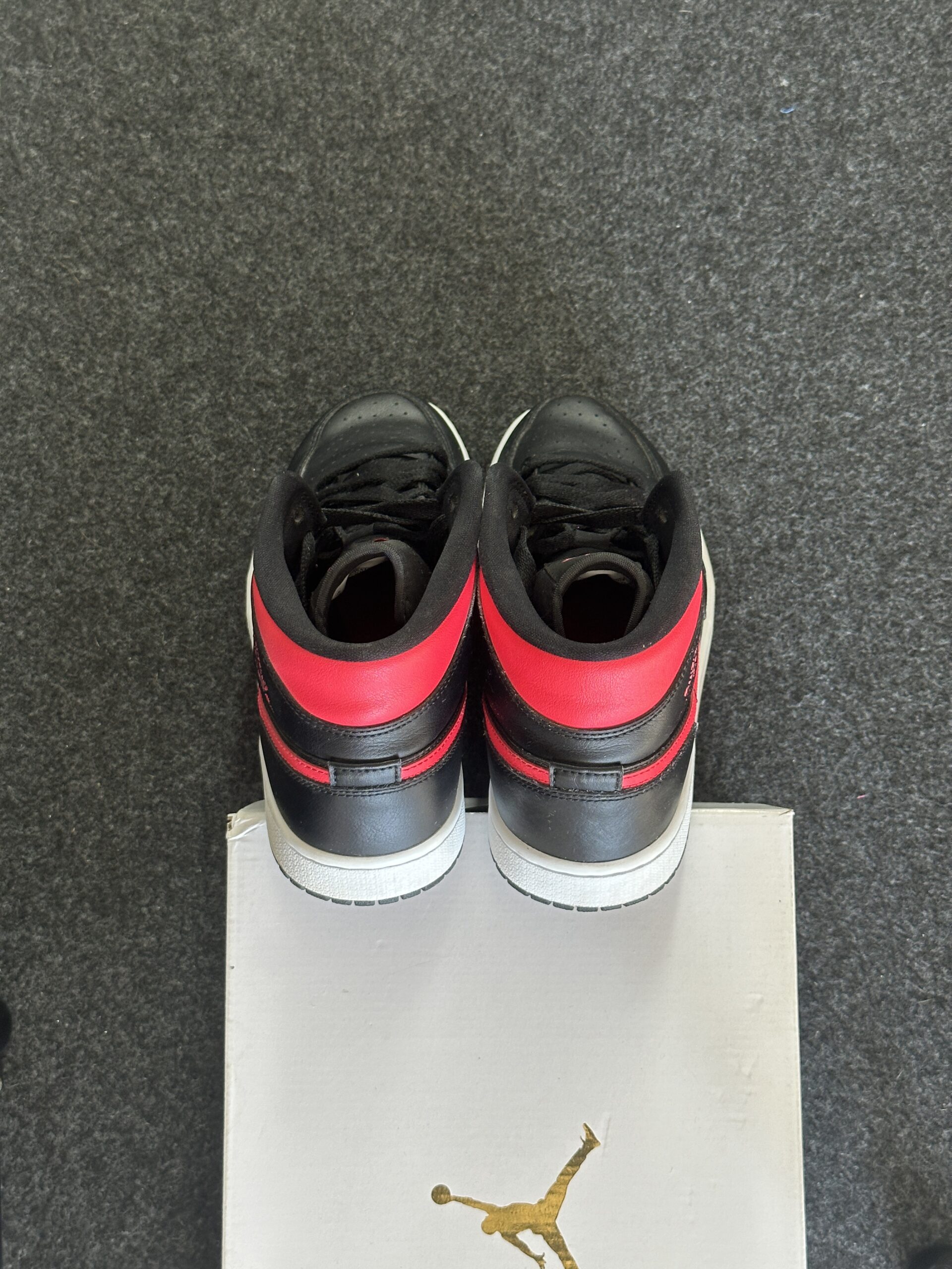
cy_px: 634
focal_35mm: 48
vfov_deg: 39.7
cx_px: 476
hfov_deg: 30.3
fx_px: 1760
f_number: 1.78
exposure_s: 1/50
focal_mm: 6.86
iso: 160
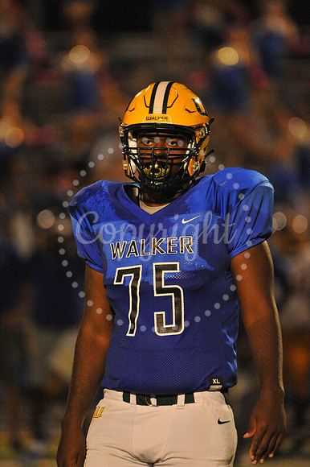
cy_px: 234
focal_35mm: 600
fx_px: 7759
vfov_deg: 3.4
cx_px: 155
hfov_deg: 2.3
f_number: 6.3
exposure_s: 1/200
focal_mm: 600
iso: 5000
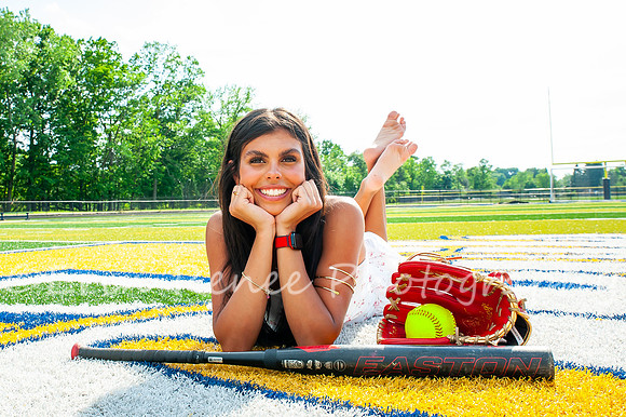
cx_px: 227
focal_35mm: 39
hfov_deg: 48.5
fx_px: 686
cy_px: 175
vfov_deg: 33.7
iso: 400
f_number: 13
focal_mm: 30
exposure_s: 1/200
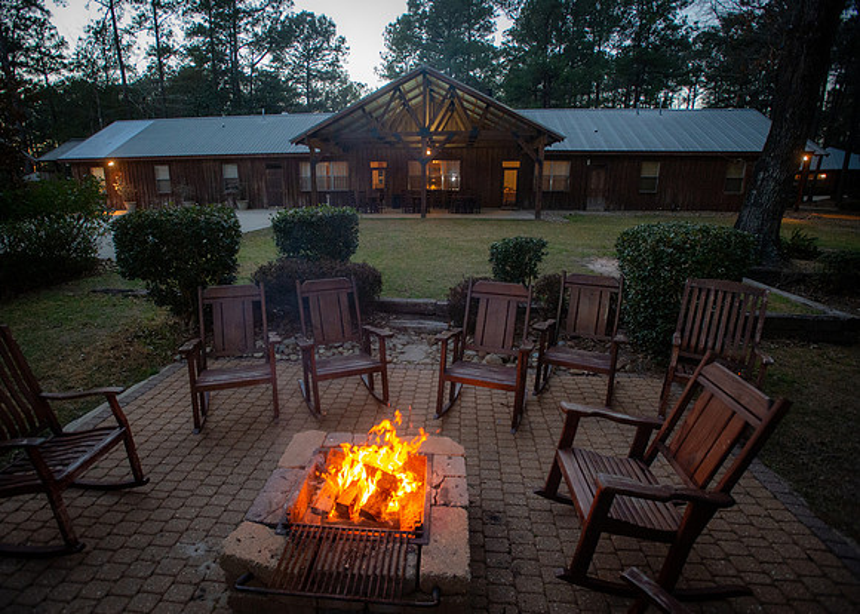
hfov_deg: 88.1
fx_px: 444
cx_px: 399
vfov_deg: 69.4
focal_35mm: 18
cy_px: 307
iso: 4000
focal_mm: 17
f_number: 4
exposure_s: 1/200
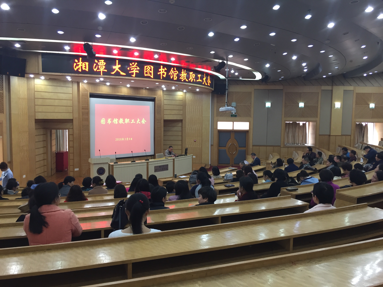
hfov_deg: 61.7
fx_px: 321
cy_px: 144
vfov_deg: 48.2
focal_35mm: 29
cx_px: 192
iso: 100
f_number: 2.2
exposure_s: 1/33
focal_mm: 4.15
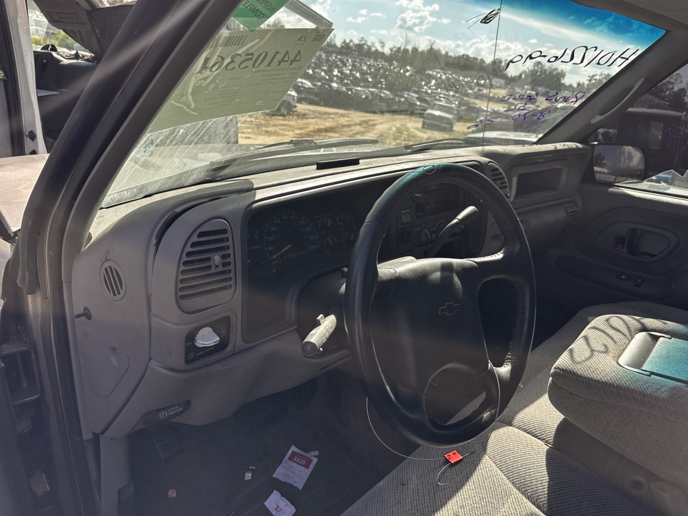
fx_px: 477
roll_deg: -9.5
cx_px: 344
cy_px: 258
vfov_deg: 56.8
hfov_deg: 71.6
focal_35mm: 24
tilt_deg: -21.5
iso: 80
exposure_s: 1/1289
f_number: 1.78
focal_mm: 6.86
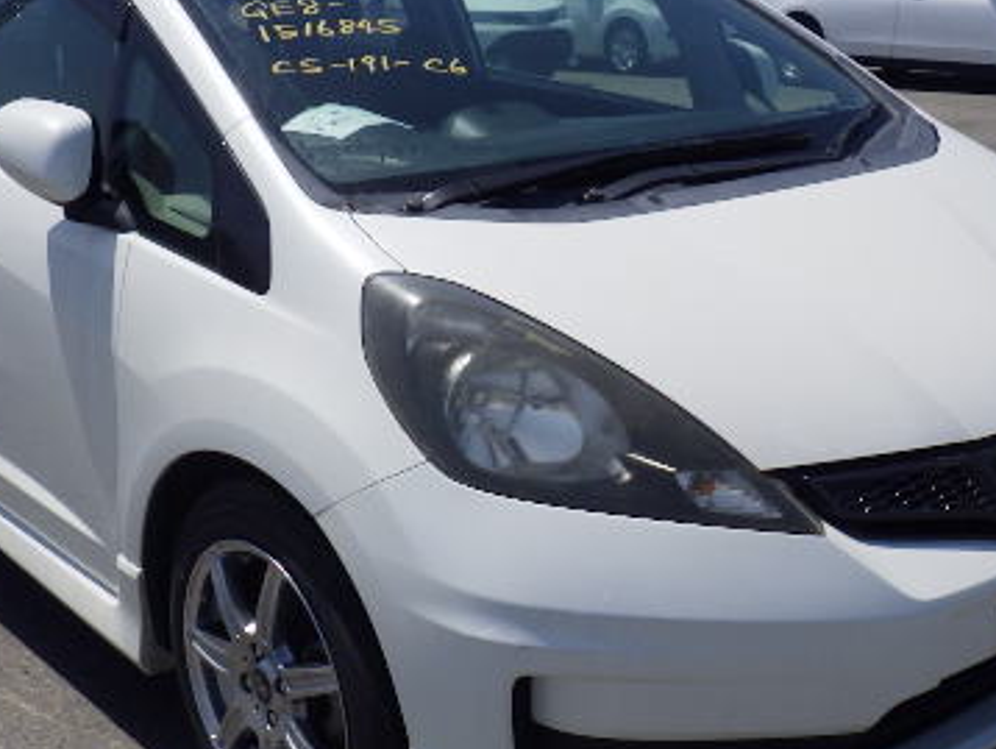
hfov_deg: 38.1
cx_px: 448
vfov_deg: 29.1
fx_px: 1440
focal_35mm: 50
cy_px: 379
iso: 250
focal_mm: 5
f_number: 4.2
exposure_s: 1/3200
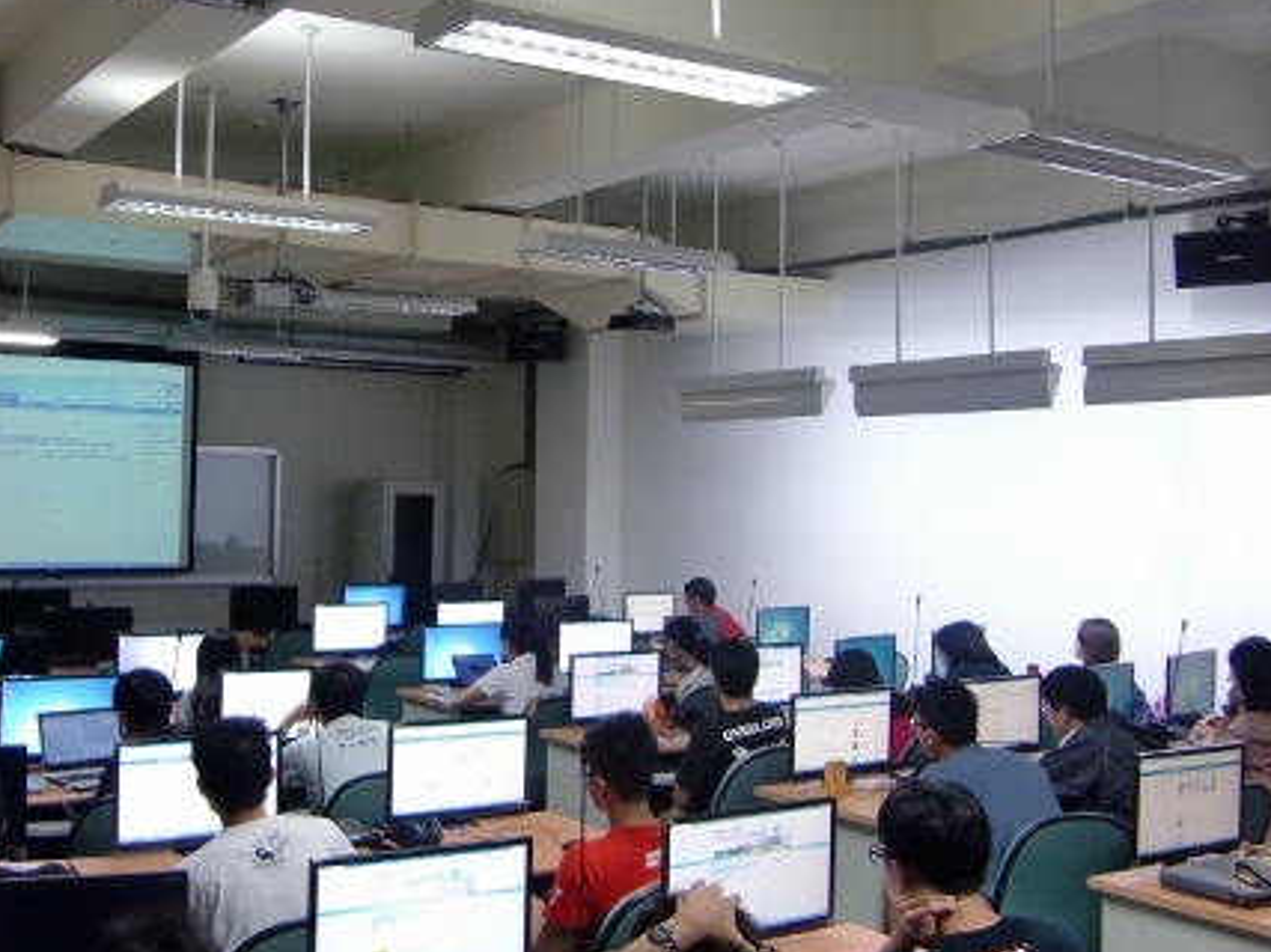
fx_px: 1542
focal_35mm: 42
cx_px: 396
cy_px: 437
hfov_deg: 44.0
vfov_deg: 34.3
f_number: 2.6
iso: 320
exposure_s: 1/60
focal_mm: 4.9
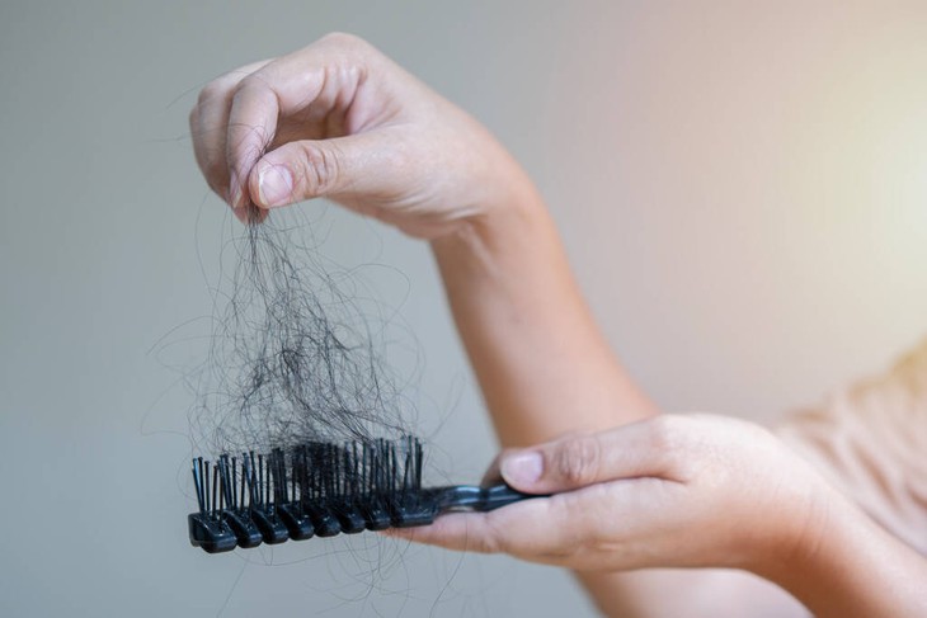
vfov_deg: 20.2
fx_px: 1738
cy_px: 309
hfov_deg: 29.9
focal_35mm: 68
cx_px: 464
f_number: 1.8
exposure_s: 1/250
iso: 200
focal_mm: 45
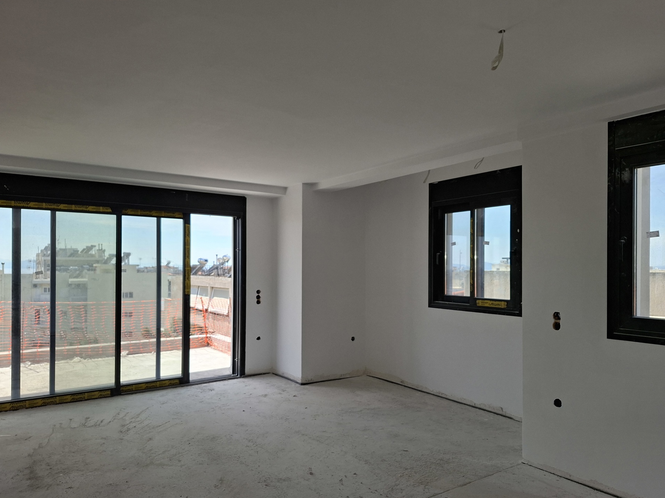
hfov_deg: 71.6
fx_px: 461
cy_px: 258
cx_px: 330
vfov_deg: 56.8
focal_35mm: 24
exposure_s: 1/929
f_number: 1.8
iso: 50
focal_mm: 5.54
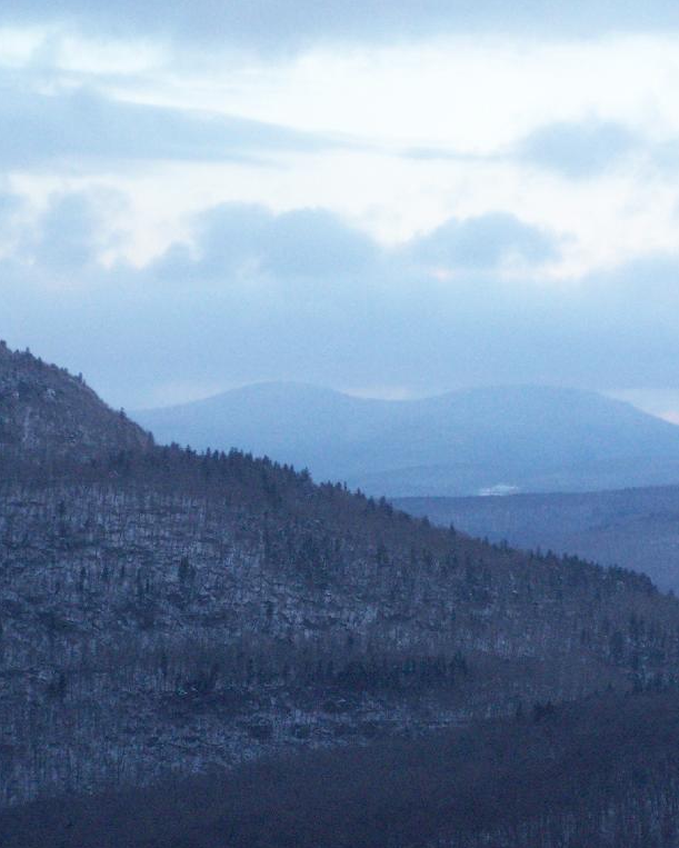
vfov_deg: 10.6
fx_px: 4569
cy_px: 425
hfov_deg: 8.5
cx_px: 509
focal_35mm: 182
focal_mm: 23.1
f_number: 3.2
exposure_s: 1/320
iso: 400
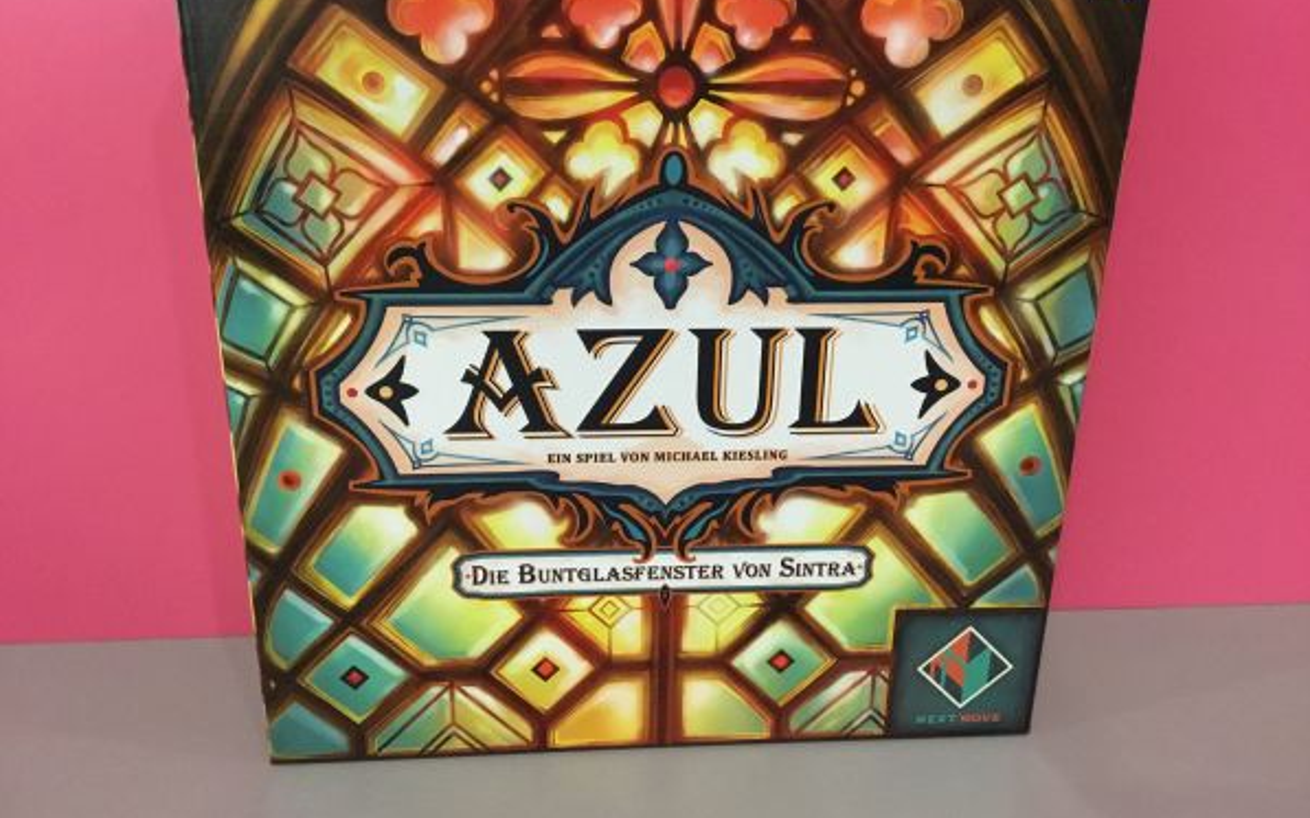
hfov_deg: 58.1
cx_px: 656
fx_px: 1178
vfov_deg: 38.3
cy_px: 373
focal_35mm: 33
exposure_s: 1/25
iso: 250
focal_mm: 3.3
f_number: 2.4
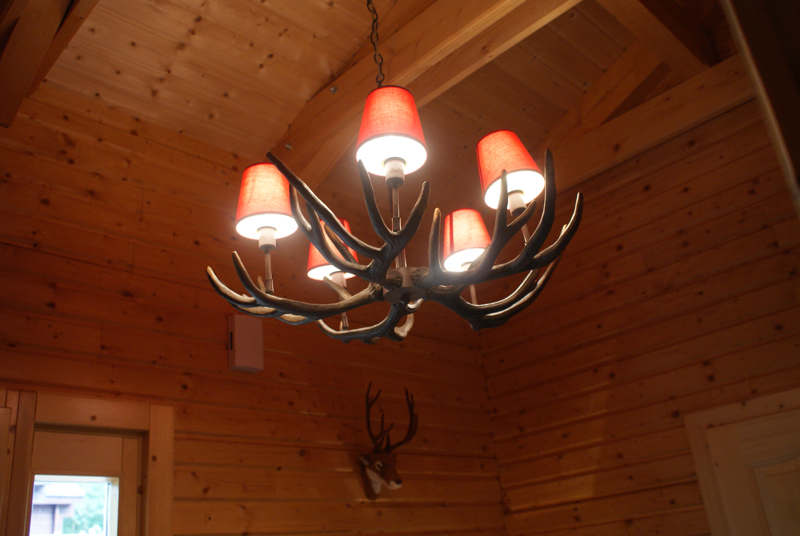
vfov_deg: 43.7
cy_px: 268
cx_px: 400
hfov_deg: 61.9
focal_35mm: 30
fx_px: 667
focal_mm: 20
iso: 400
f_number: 4
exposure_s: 1/40
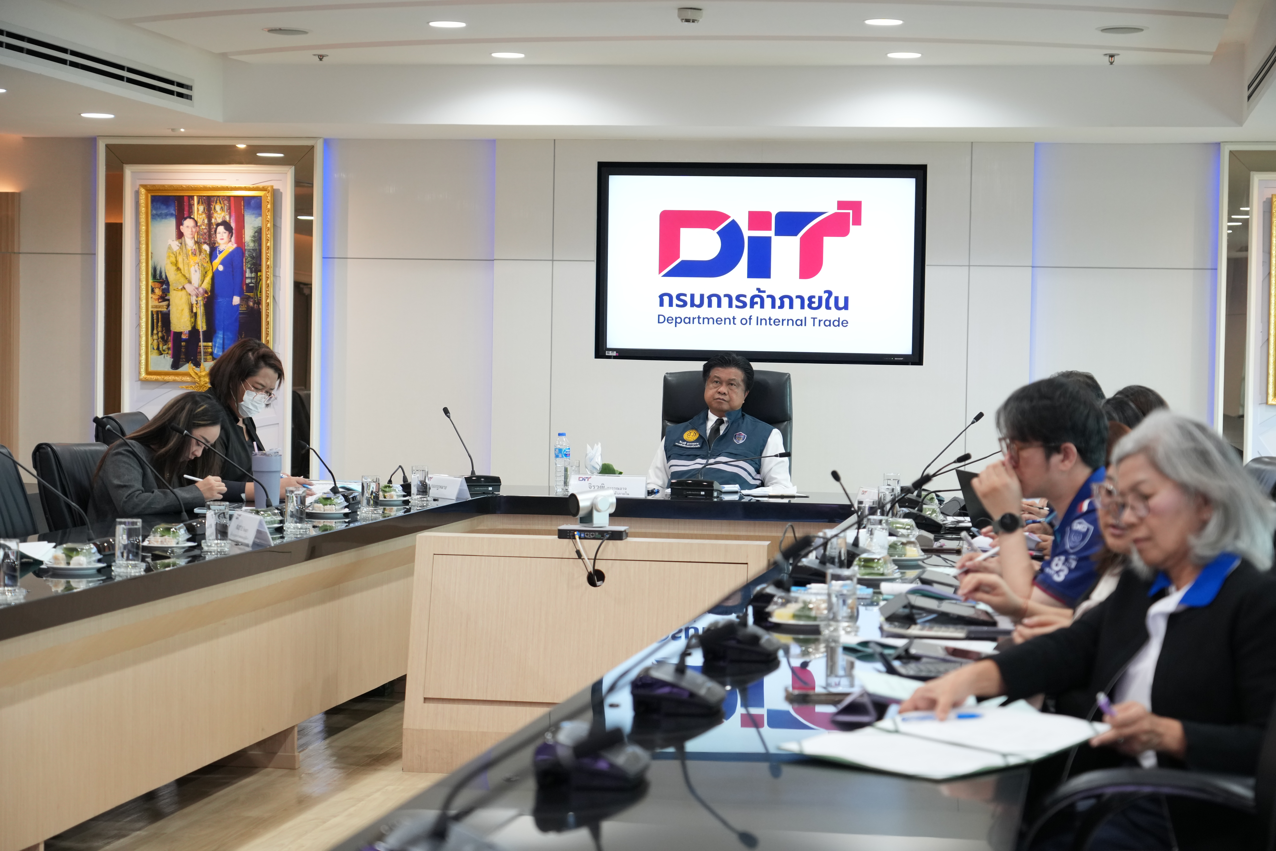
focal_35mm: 70
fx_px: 2481
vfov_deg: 19.5
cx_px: 638
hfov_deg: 28.8
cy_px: 426
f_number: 4.5
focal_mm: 70
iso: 1600
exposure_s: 1/160
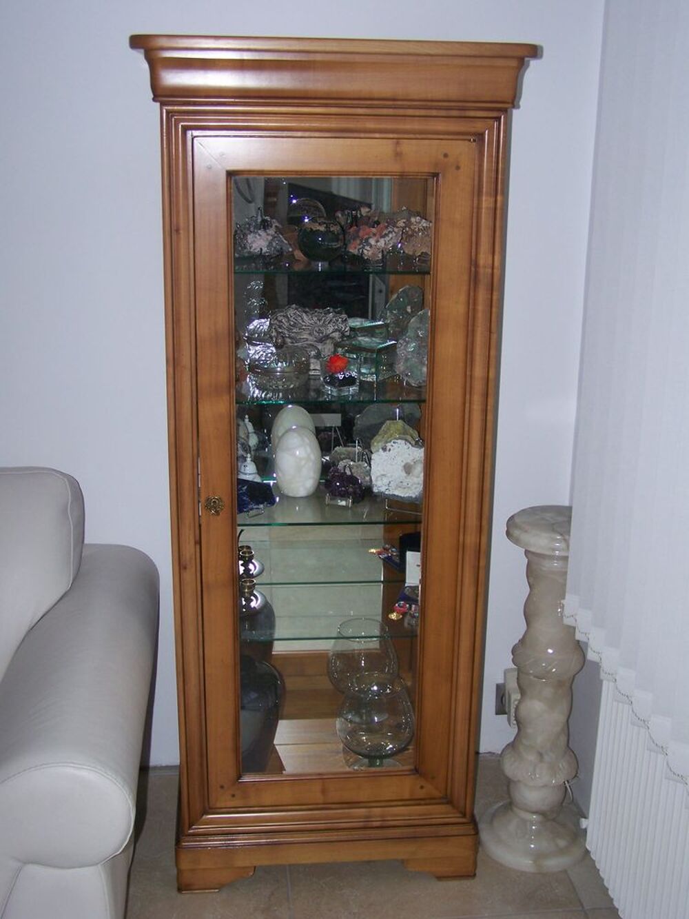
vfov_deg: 43.8
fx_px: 1141
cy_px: 460
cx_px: 344
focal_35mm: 43
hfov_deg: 33.6
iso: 80
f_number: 2.9
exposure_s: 1/60
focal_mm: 7.1
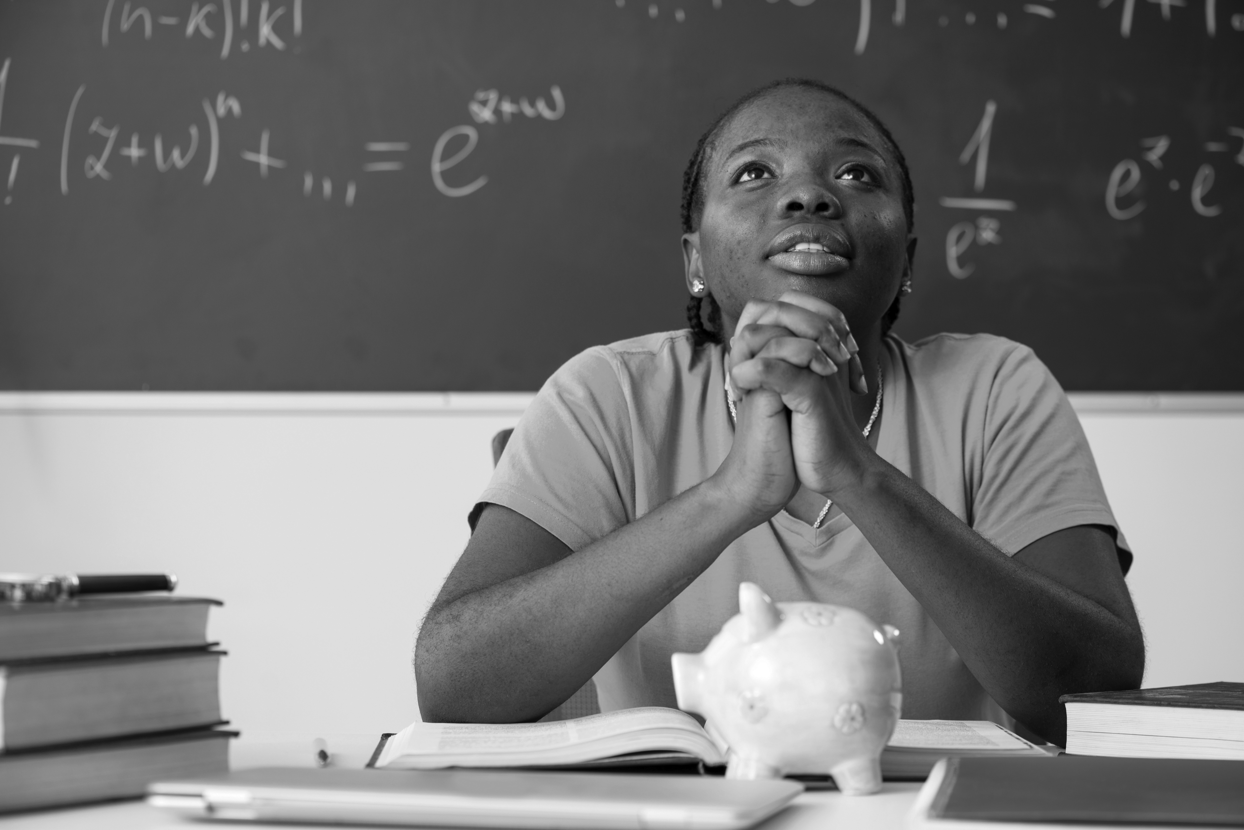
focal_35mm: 105
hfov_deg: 19.4
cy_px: 415
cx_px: 622
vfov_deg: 13.1
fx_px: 3629
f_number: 5
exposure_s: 1/100
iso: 125
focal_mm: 105
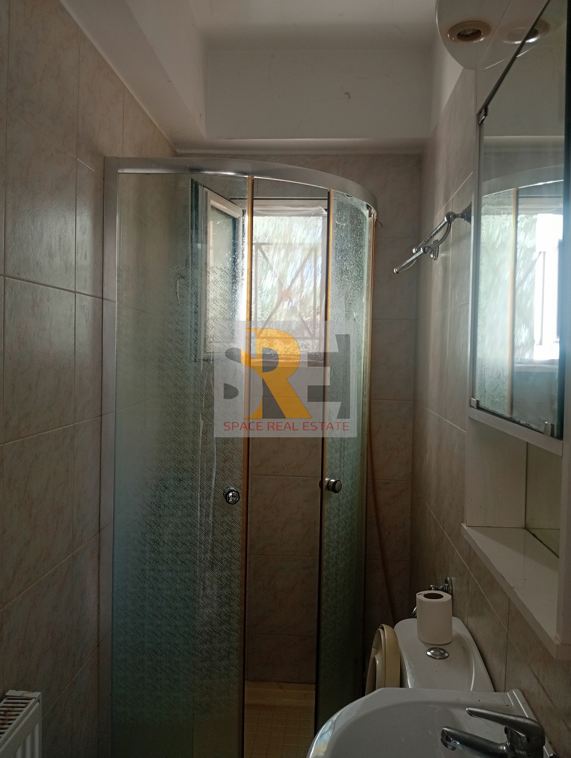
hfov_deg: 51.5
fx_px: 592
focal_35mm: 27
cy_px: 379
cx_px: 286
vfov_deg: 65.2
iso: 210
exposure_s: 1/50
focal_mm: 3.98
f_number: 1.8
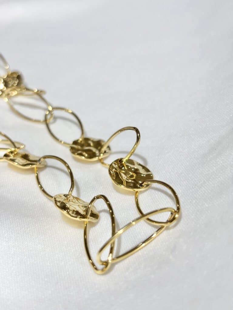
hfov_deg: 28.0
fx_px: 467
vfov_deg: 36.8
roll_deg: +3.7
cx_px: 116
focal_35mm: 52
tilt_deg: -22.3
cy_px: 155
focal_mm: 5.96
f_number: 1.6
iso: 32
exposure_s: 1/271
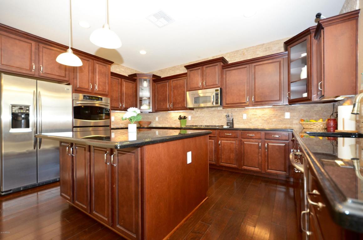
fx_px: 151
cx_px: 182
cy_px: 120
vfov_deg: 77.1
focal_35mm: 15
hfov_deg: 100.5
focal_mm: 10
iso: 800
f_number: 4
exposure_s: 1/60
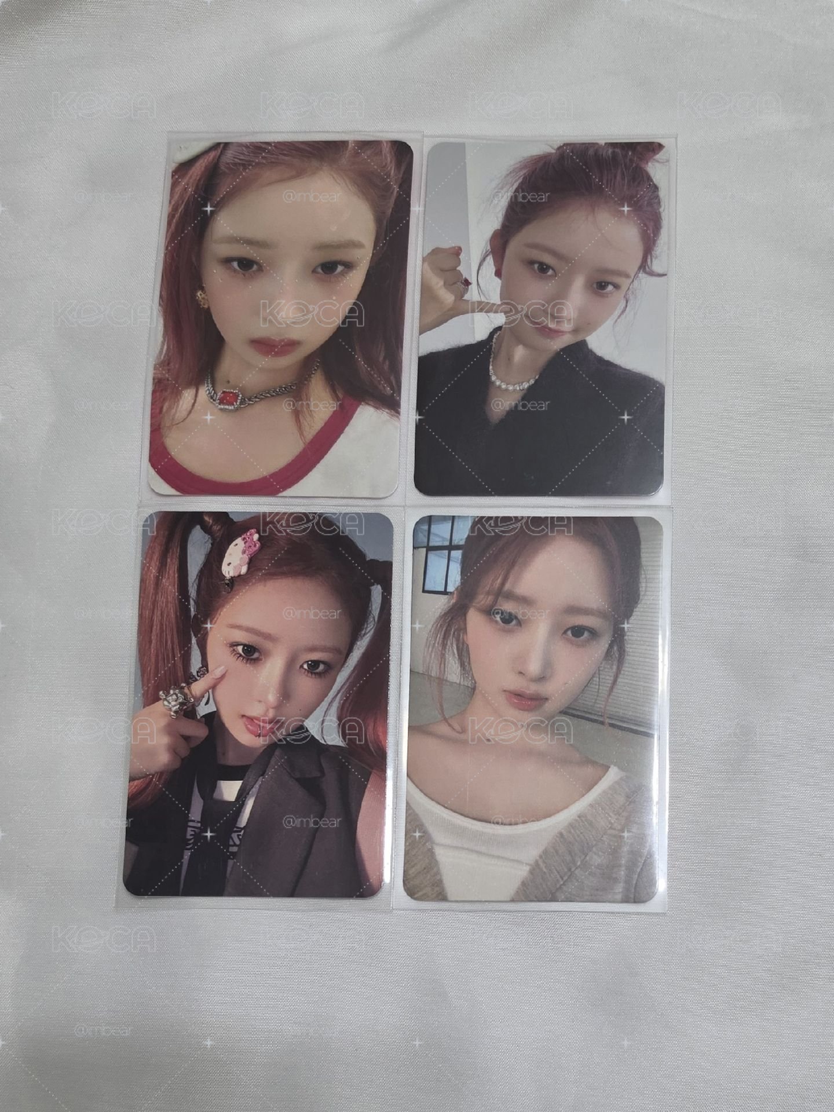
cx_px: 417
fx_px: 739
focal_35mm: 23
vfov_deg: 73.9
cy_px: 556
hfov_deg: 58.9
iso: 80
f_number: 1.4
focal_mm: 6.5
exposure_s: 1/120
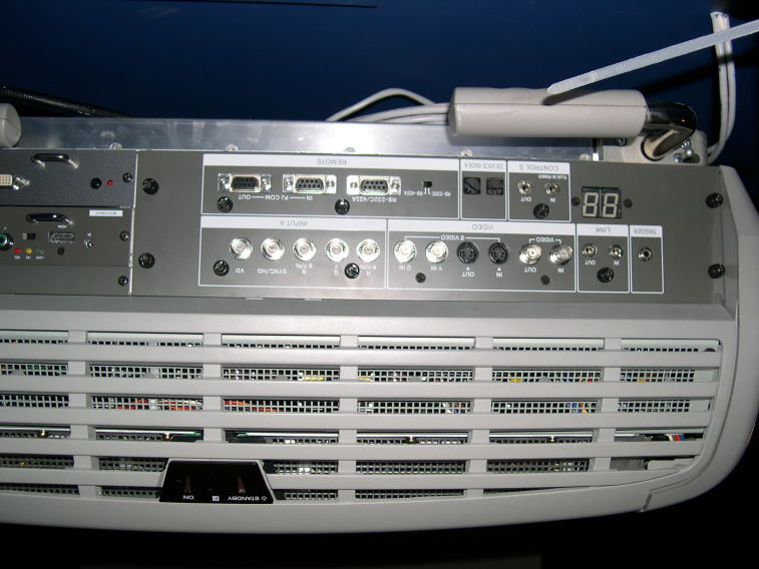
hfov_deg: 49.0
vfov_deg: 37.7
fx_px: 833
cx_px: 380
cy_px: 284
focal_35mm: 38
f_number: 2.8
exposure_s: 1/60
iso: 100
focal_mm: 8
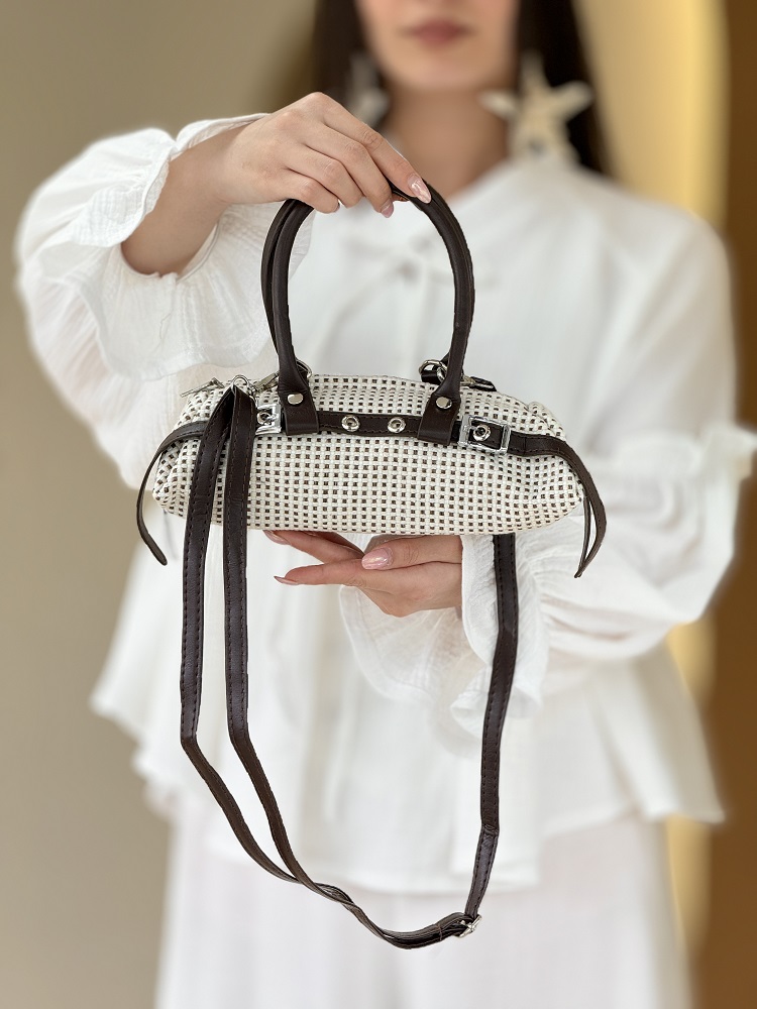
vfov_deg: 16.4
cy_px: 504
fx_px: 3499
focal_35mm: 120
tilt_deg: -6.9
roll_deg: -1.1
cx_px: 378
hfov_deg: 12.3
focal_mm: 15.66
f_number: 2.8
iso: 50
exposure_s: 1/125
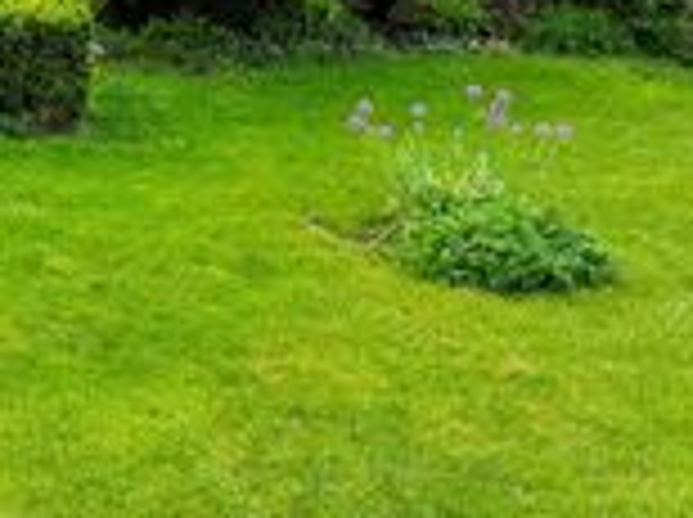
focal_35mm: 78
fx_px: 1559
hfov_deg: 22.1
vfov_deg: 17.7
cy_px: -153
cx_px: -243
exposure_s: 1/2500
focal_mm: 12.3
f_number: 2.8
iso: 210
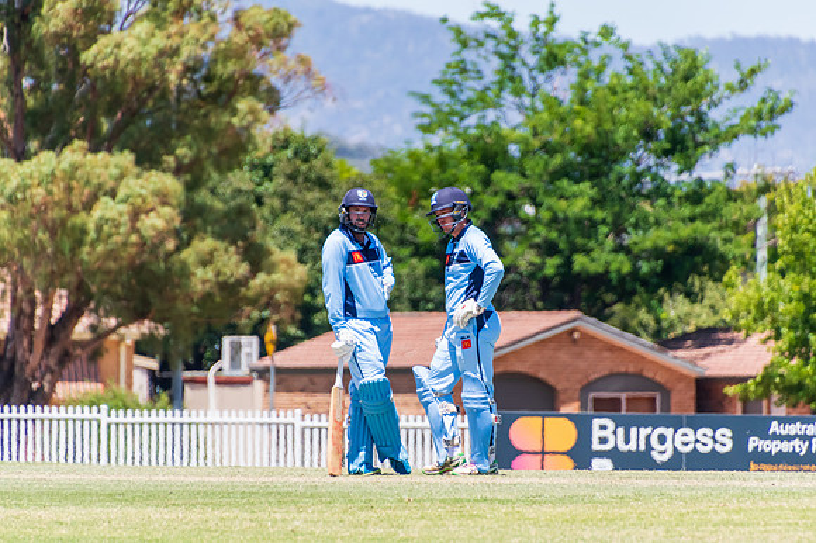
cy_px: 272
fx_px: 13592
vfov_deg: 2.3
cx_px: 408
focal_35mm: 600
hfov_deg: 3.4
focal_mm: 400
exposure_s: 1/1600
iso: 400
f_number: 6.3
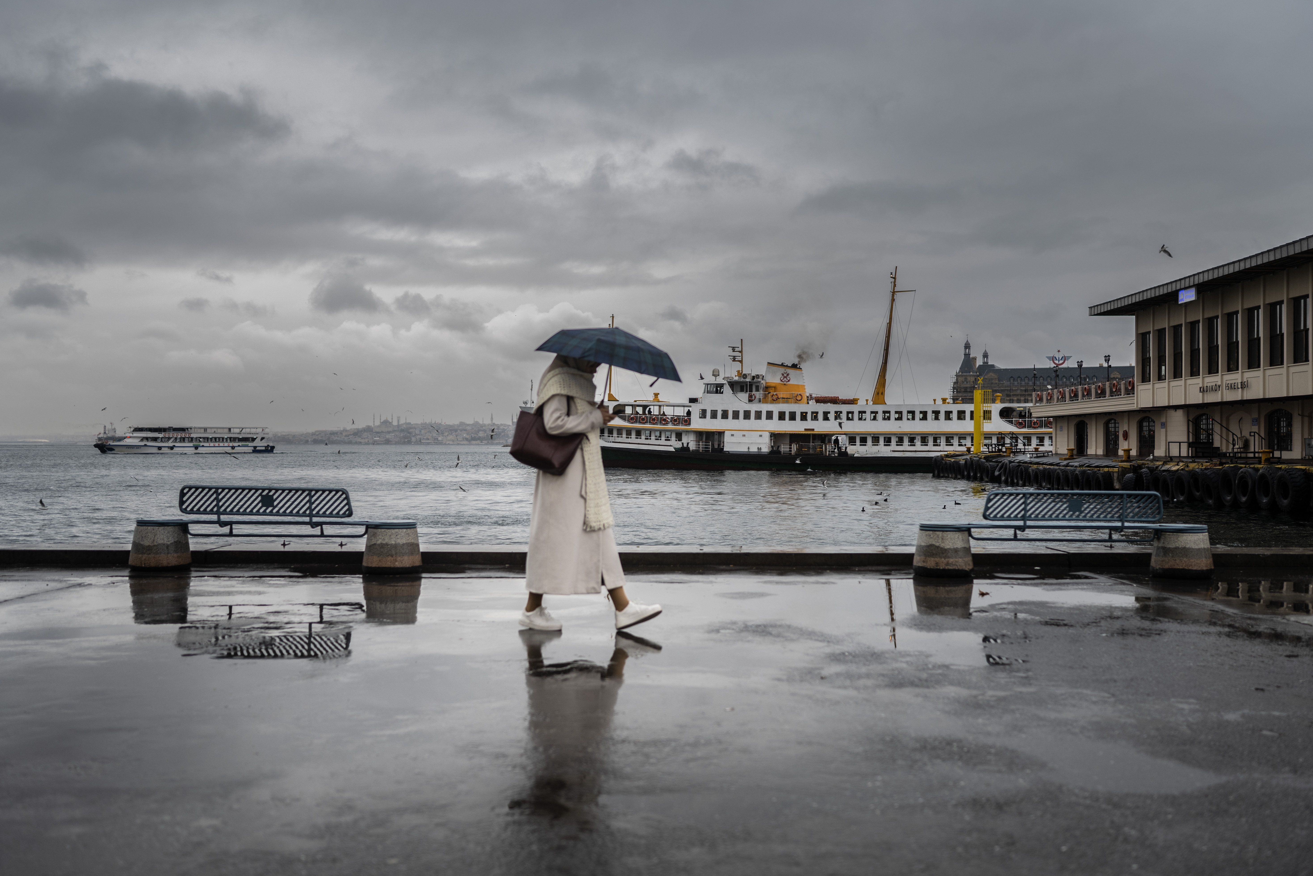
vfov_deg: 36.9
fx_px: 1313
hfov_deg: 53.1
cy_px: 434
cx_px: 668
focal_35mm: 36
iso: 320
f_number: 2.2
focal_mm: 35
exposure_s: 1/640
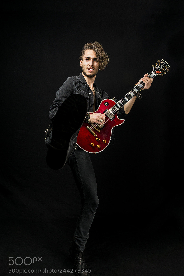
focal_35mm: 27
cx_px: 93
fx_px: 203
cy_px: 141
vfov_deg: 68.3
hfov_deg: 48.7
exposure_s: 1/250
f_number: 6.3
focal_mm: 17
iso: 200
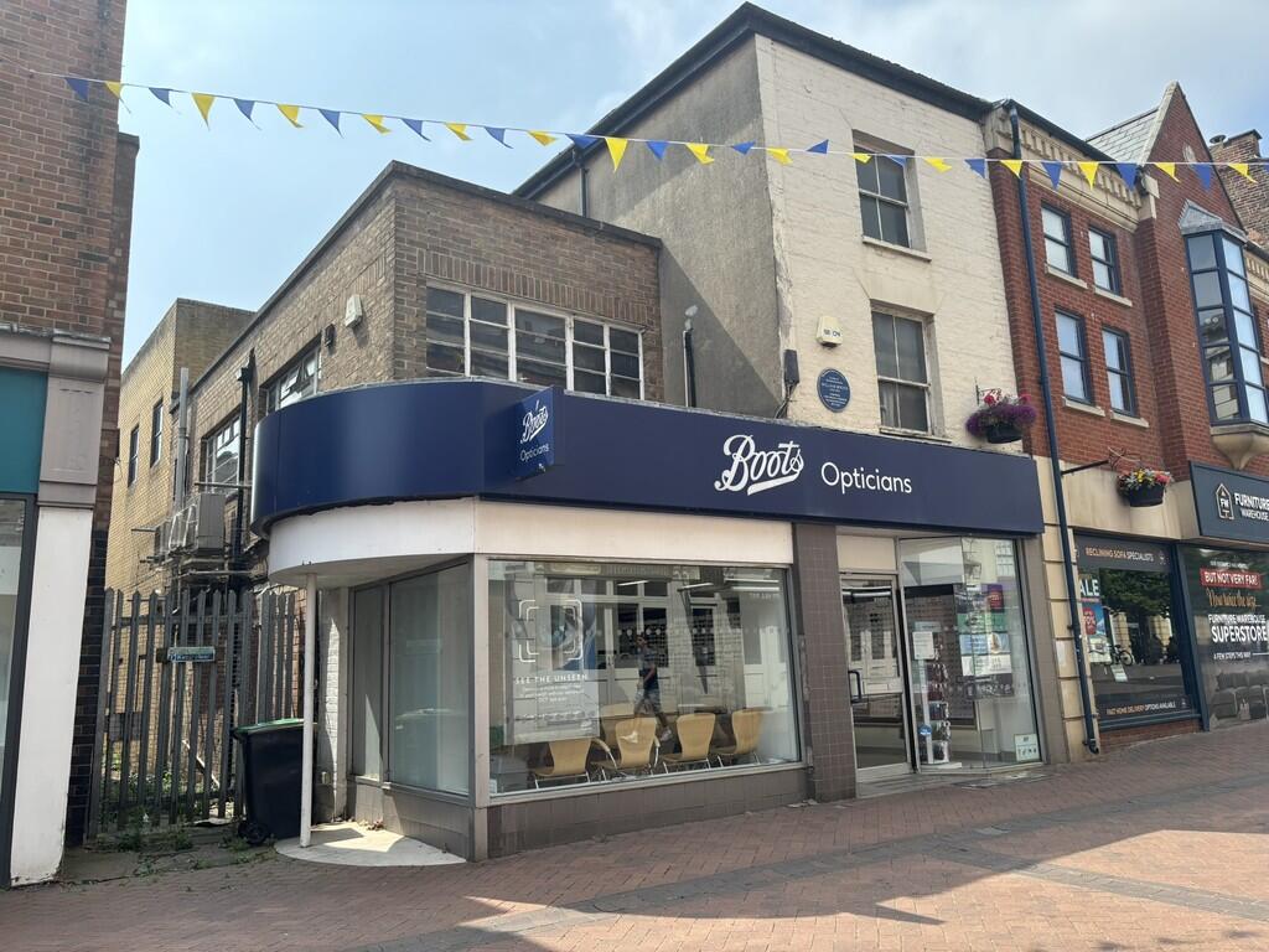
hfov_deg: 67.3
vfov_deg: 53.1
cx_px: 634
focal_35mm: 26
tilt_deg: +11.1
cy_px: 476
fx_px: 953
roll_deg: +1.8
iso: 50
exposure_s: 1/1695
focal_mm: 5.96
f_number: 1.6
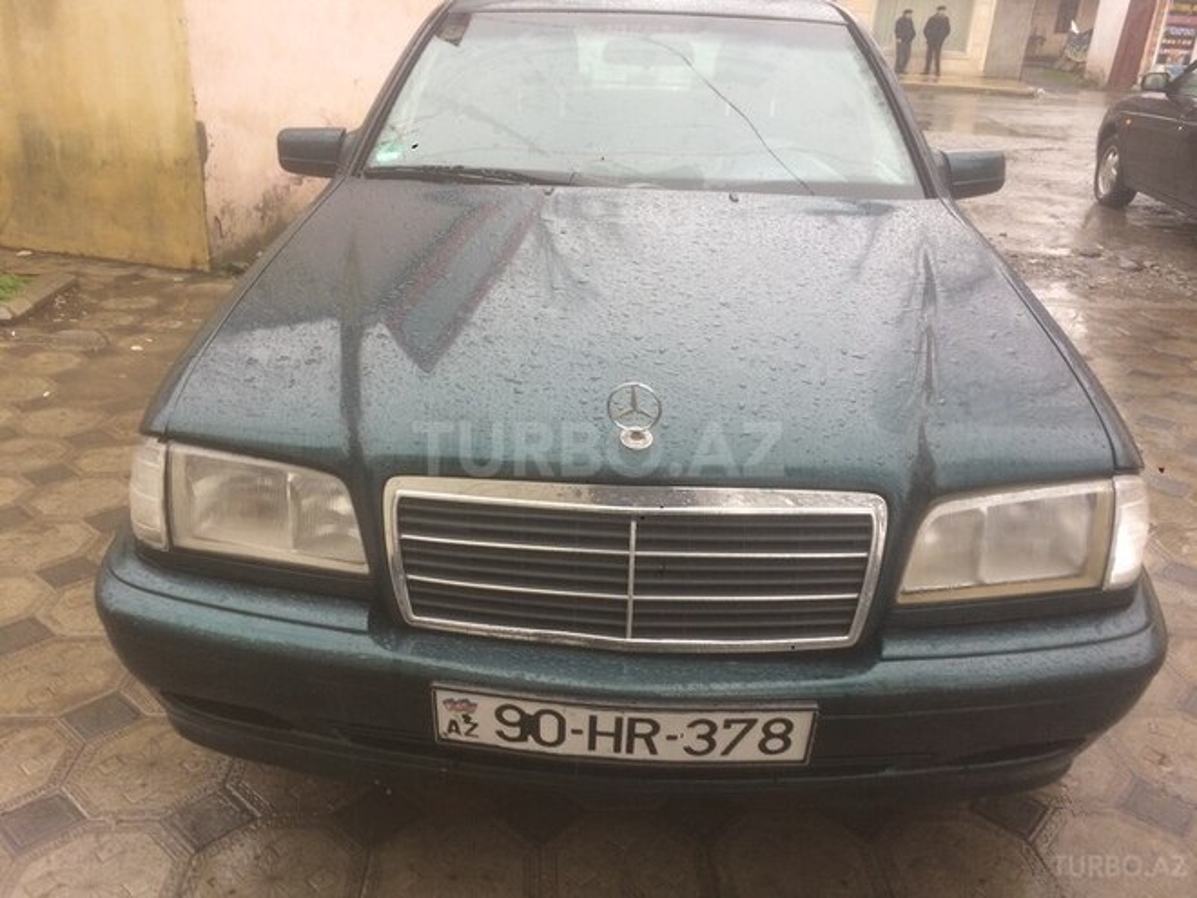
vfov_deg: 48.2
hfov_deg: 61.7
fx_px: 1003
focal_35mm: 29
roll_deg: -2.2
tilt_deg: -24.2
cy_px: 449
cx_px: 598
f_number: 2.2
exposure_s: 1/100
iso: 50
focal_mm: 4.15
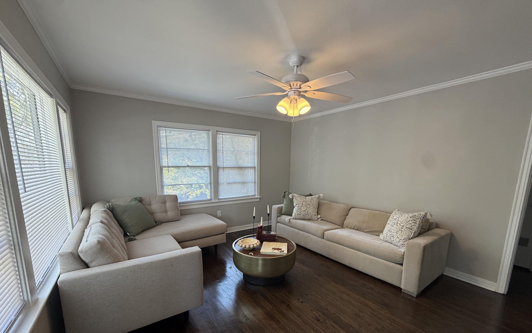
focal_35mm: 15
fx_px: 218
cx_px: 264
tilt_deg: -9.0
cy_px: 200
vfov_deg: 74.0
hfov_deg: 101.5
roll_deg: +0.1
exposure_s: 1/120
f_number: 2.2
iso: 250
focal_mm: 2.22
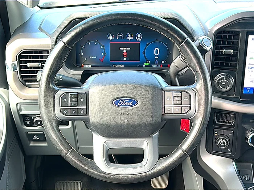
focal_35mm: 45
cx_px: 127
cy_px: 95
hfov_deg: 42.1
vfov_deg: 32.2
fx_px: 330
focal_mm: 6.86
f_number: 1.78
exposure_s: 1/109
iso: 64
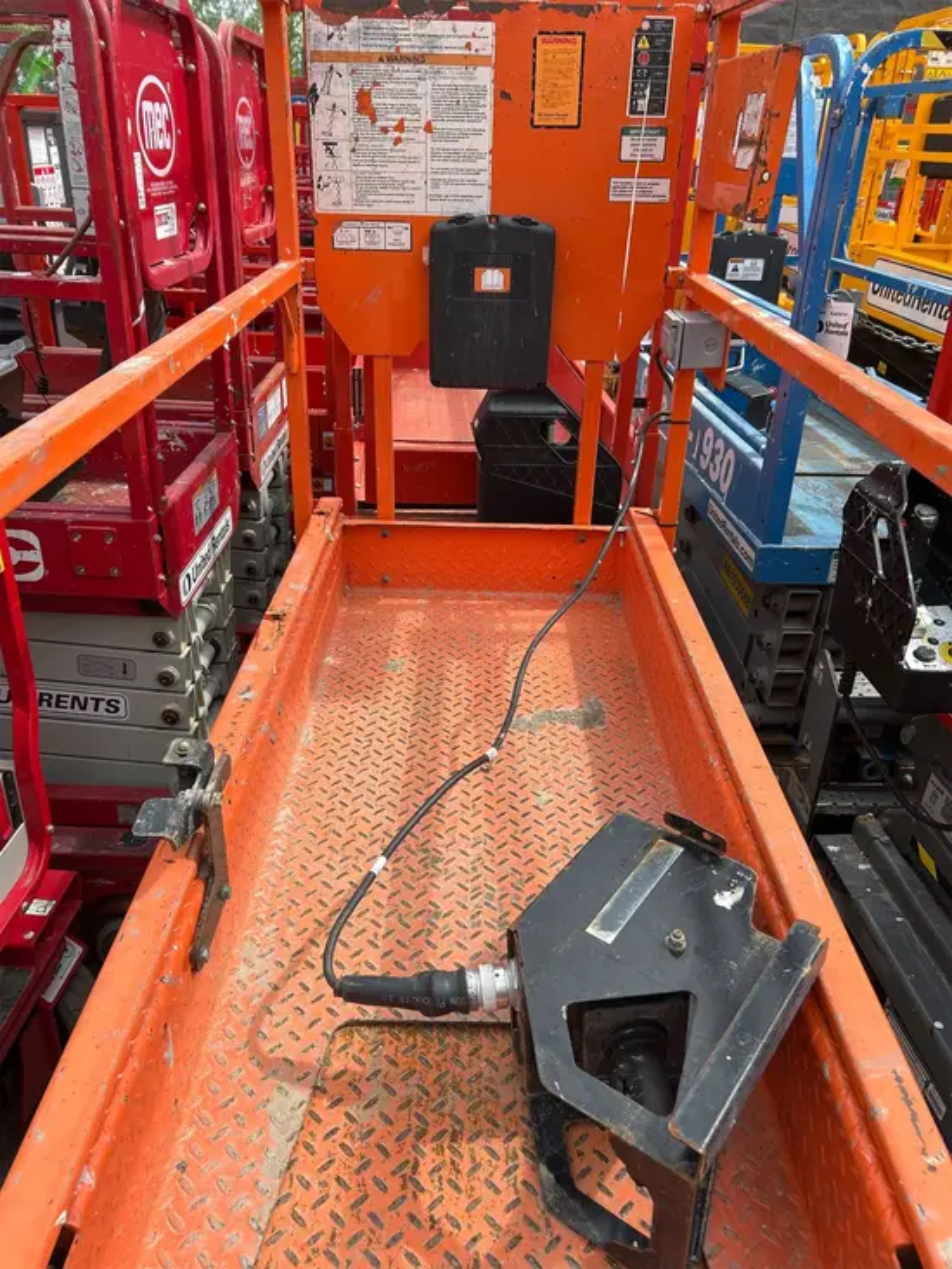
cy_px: 634
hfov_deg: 53.1
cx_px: 476
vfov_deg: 67.3
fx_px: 953
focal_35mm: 26
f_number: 1.5
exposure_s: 1/2045
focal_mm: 5.7
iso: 50
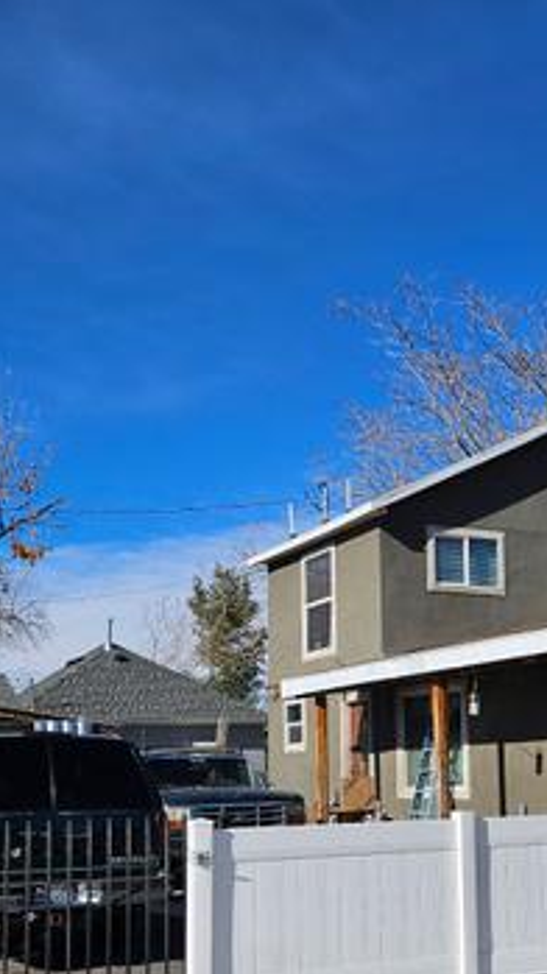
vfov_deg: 44.2
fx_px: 1188
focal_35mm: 46
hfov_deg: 25.7
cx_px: 394
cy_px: 620
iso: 25
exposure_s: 1/3238
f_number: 1.8
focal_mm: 5.4
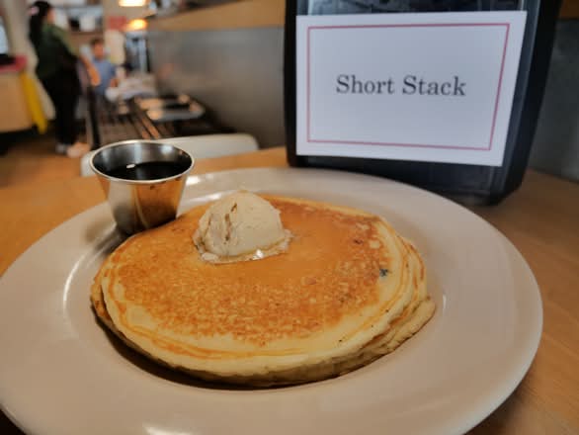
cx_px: 290
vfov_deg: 56.9
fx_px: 402
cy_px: 218
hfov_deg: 71.6
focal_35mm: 24
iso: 800
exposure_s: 1/25
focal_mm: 12
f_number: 3.5
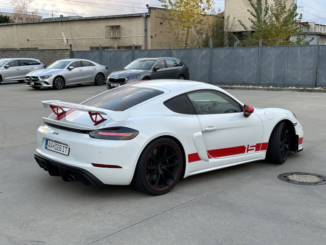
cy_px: 122
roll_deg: +0.4
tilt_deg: -8.2
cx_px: 163
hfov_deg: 39.7
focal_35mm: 48
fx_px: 452
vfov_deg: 30.3
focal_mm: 6.86
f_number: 1.78
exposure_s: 1/187
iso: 50
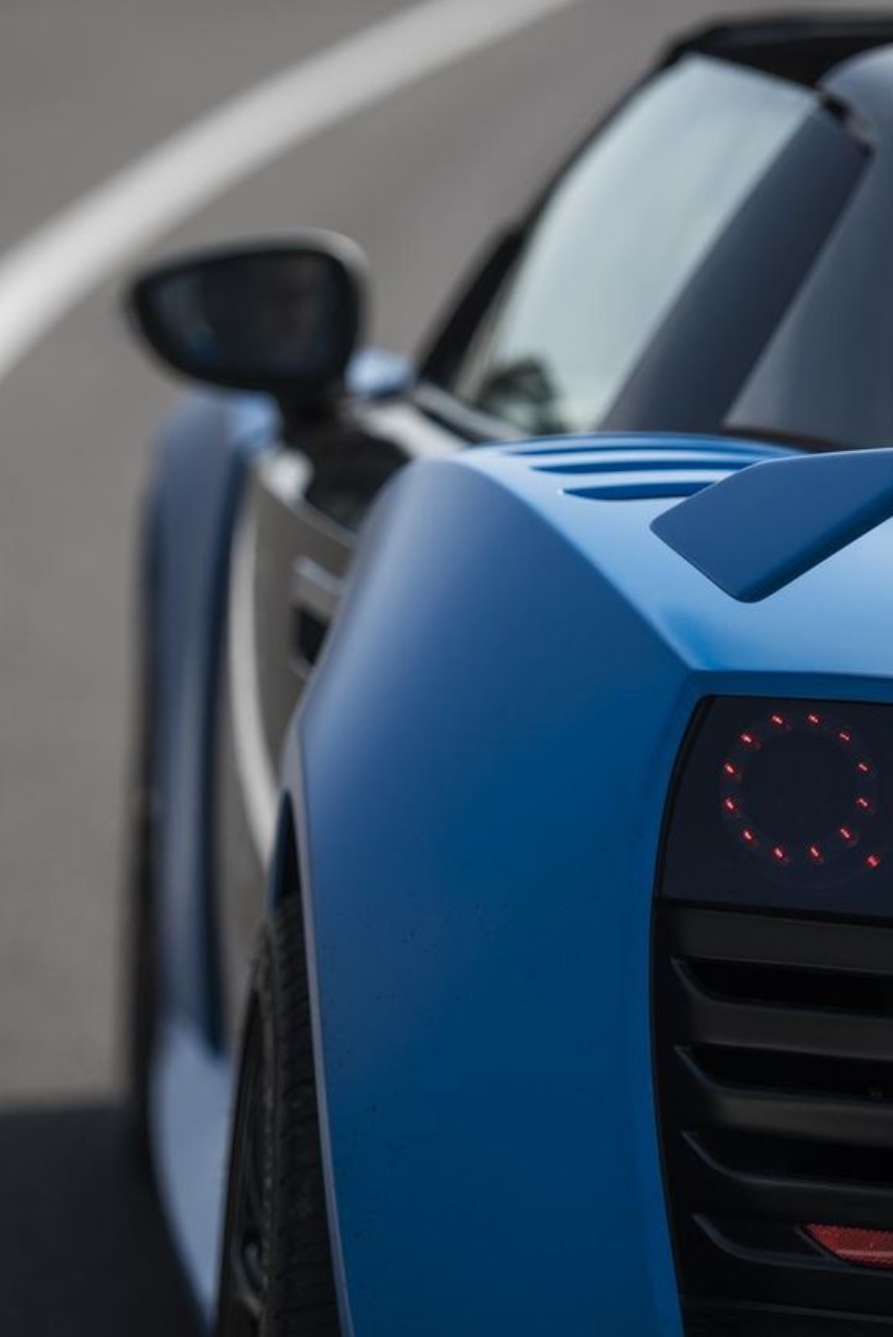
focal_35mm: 188
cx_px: 487
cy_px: 669
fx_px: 6989
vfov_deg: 10.9
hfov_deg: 7.3
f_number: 2.8
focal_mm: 125
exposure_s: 1/2000
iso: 100
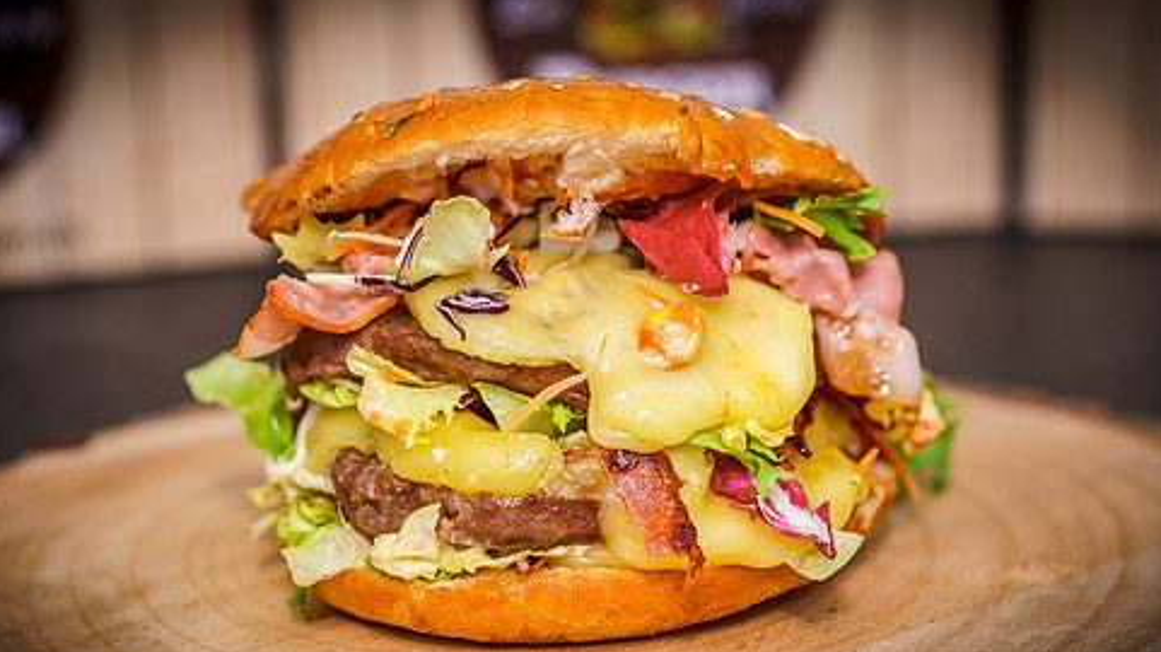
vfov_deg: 12.5
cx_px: 596
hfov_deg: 22.0
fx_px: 2985
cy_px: 384
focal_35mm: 97
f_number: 4
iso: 100
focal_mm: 70
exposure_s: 1/250
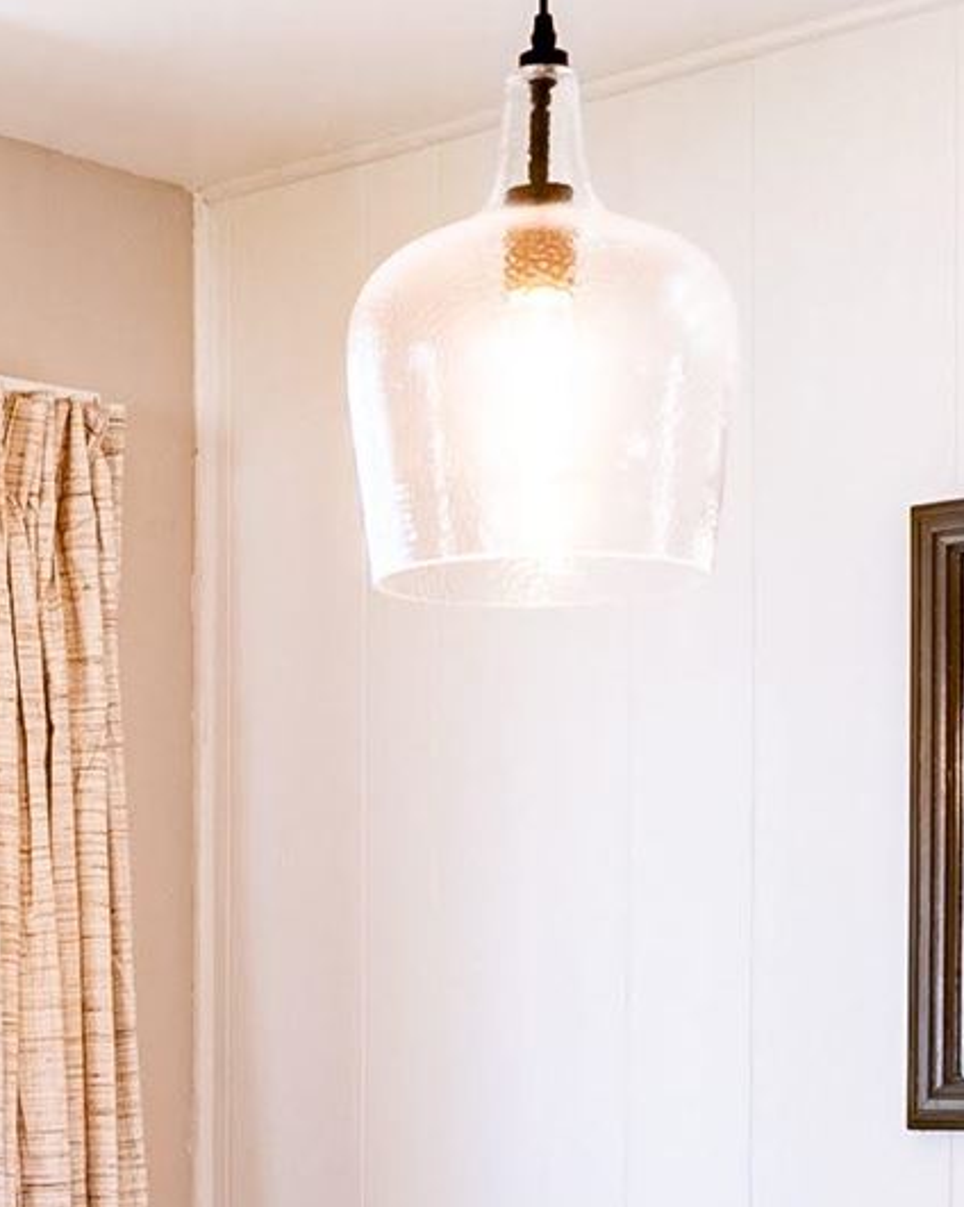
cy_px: 1271
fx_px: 3106
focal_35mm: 87
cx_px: -9
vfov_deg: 21.1
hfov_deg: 17.2
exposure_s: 1/500
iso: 400
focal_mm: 16
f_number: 8
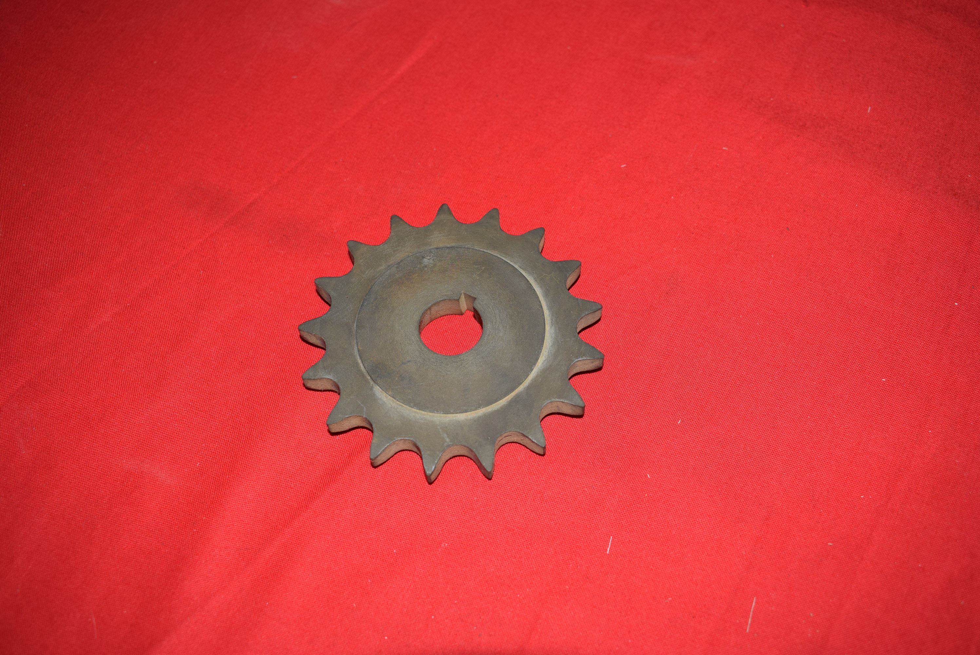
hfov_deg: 55.1
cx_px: 490
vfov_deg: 38.4
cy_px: 328
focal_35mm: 34
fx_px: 940
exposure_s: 1/40
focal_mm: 23
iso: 160
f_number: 5.6
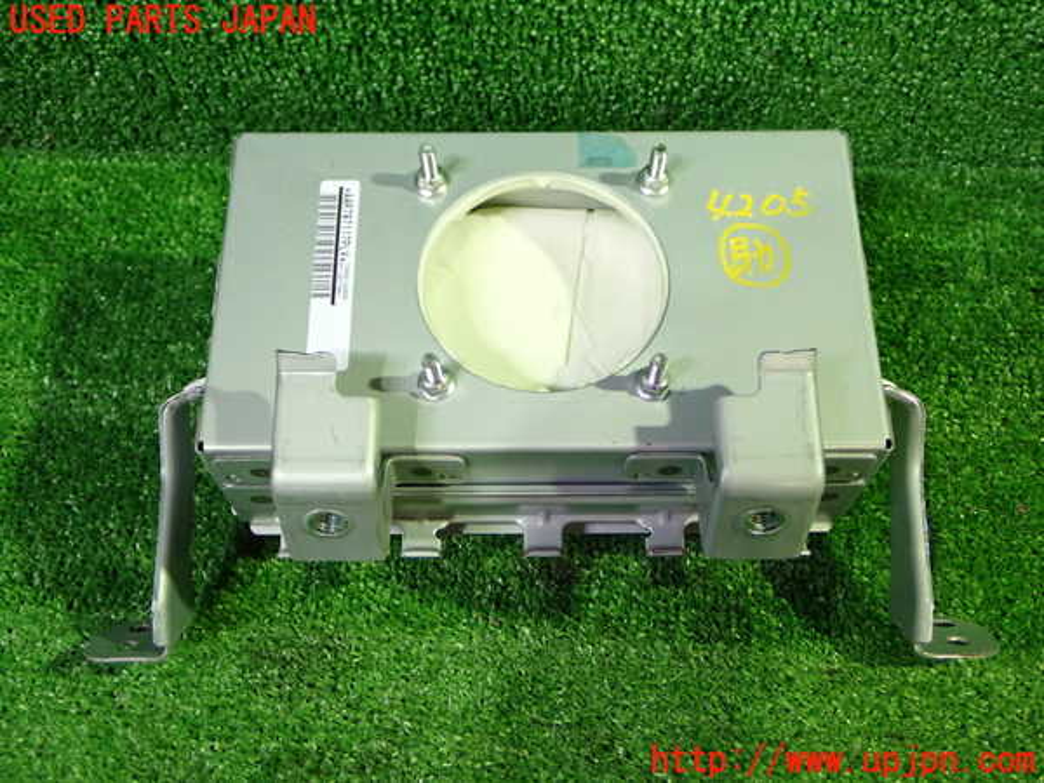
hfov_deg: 49.0
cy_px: 392
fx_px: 1146
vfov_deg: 37.7
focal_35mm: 38
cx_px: 522
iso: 640
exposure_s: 1/40
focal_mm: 6.83
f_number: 2.7
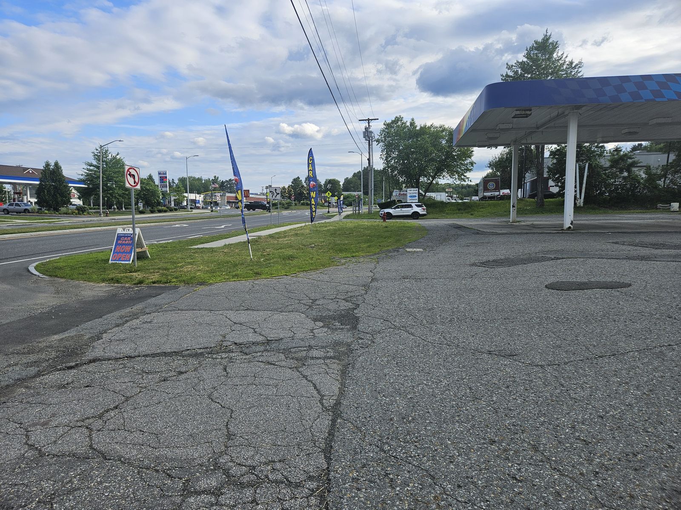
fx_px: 452
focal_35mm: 23
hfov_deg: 73.9
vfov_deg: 58.9
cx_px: 340
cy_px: 255
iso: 25
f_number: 1.8
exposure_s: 1/1402
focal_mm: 5.4
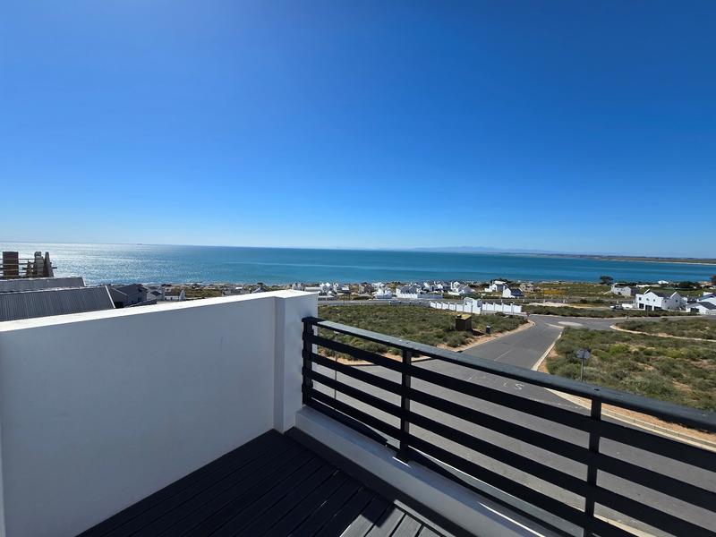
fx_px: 269
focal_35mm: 13
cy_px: 268
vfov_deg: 89.9
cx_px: 358
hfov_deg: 106.2
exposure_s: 1/3151
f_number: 2.2
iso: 50
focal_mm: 2.2
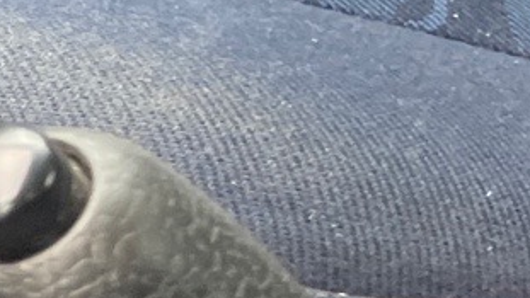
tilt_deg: -55.6
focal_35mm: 175
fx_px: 2460
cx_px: -1002
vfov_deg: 6.9
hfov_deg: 9.8
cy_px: 174
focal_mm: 4.2
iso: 250
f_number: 1.6
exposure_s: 1/60
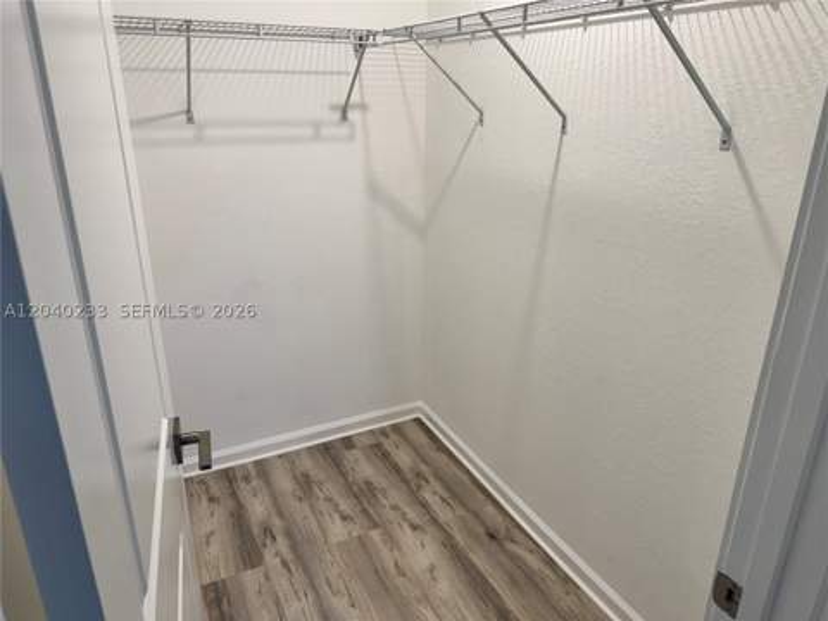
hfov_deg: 71.6
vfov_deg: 56.8
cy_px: 310
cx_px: 414
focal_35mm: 24
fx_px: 574
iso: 100
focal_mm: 6.76
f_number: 1.78
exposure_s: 1/120
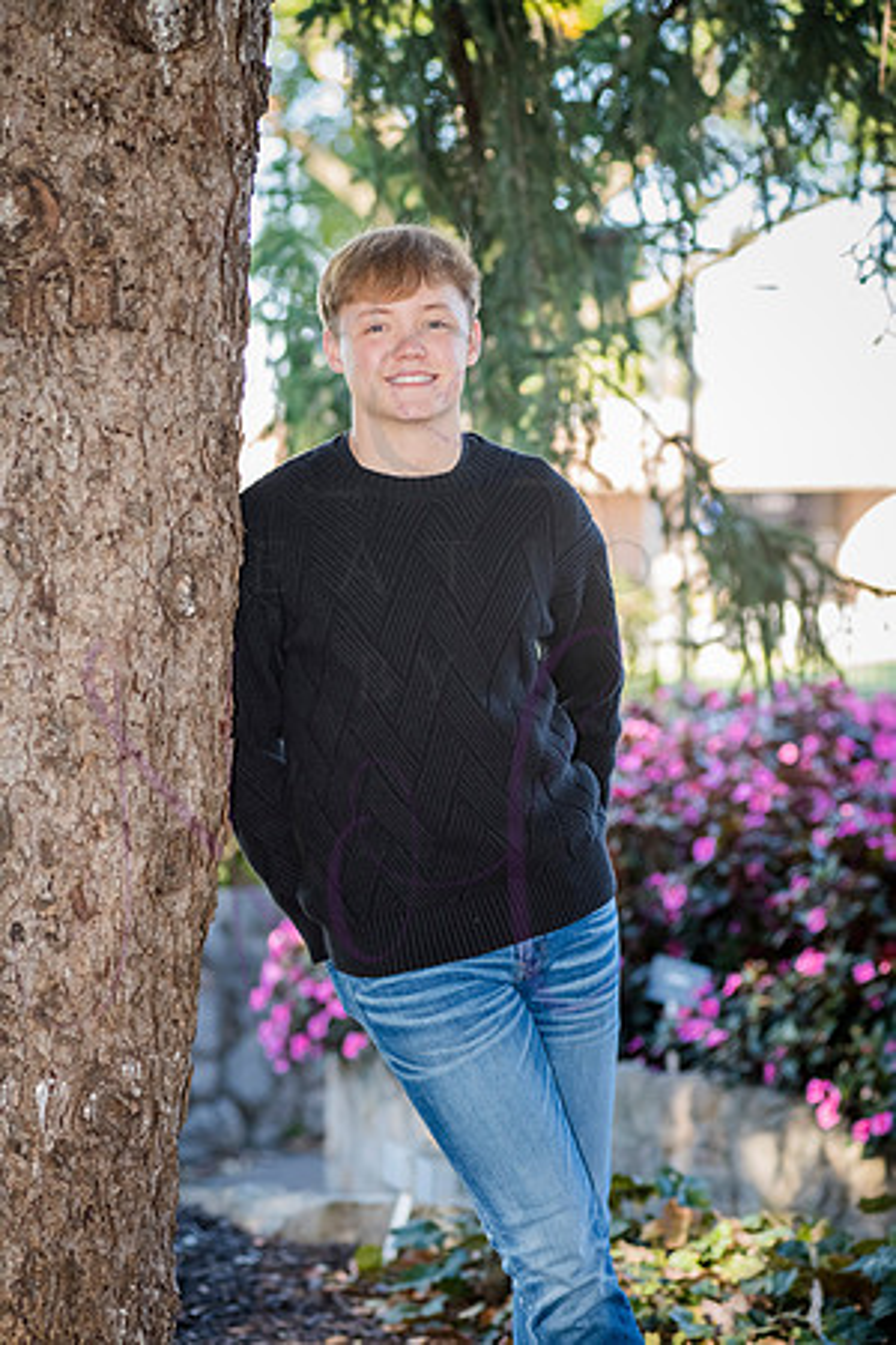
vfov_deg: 19.5
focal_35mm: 105
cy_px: 672
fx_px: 3920
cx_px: 448
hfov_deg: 13.0
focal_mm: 105
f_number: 4
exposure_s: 1/250
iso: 800
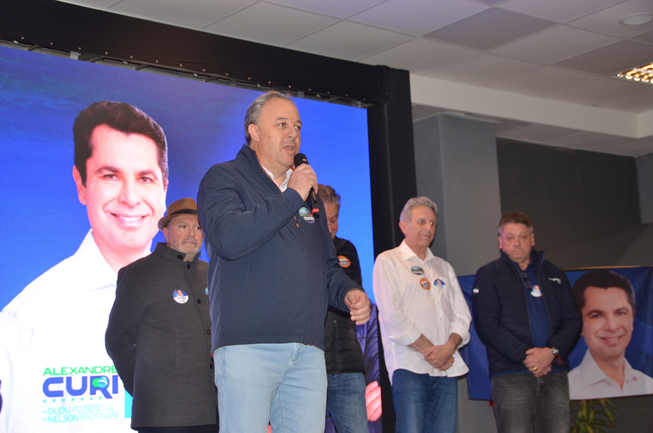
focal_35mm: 66
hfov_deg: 30.6
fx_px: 1195
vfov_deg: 20.5
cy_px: 216
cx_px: 326
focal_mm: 44
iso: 400
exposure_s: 1/80
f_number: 4.5
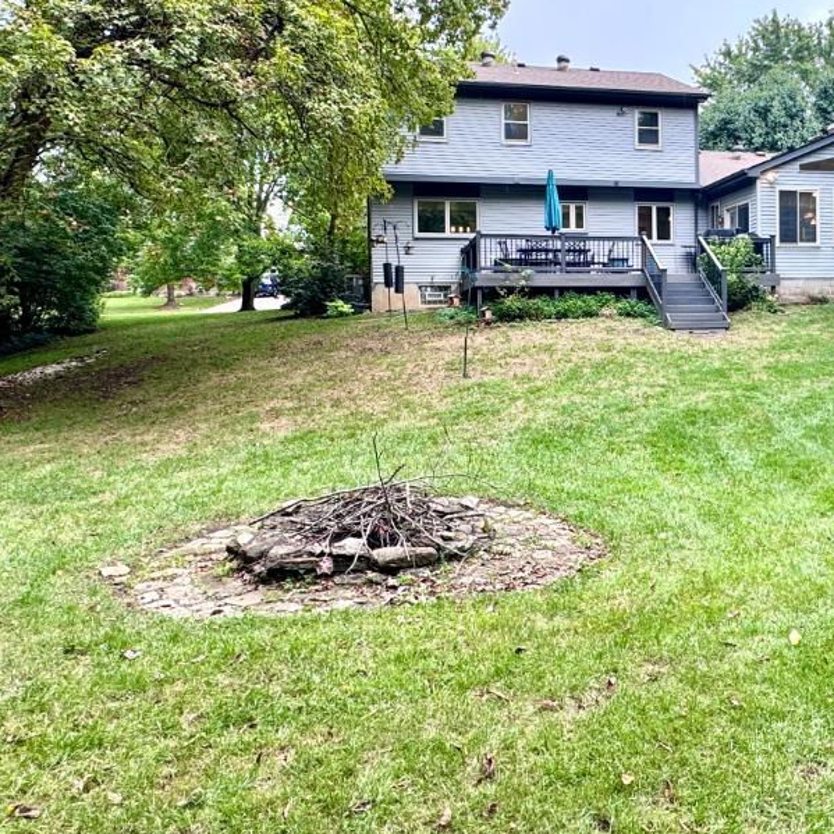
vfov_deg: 52.2
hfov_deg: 50.5
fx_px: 845
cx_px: 620
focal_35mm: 31
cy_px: 331
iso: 50
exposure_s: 1/99
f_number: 2.2
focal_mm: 2.22
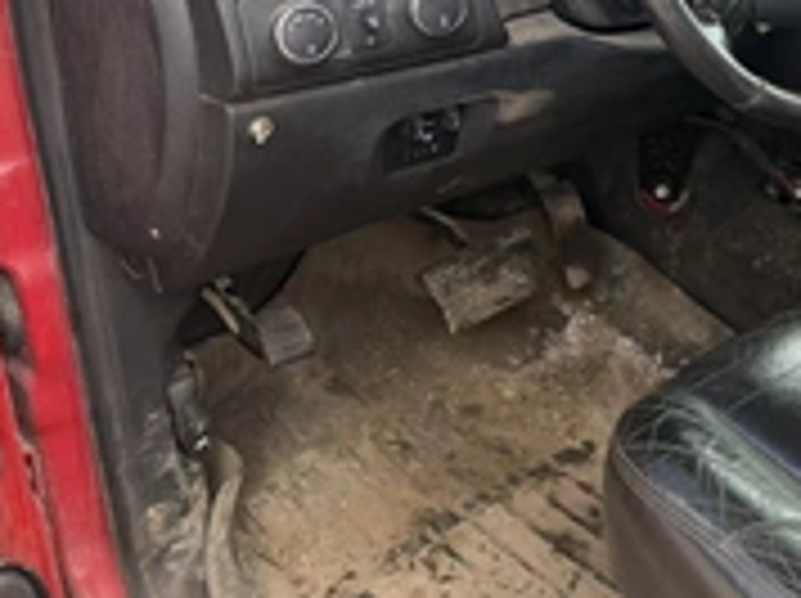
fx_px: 1248
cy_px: 90
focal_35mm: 54
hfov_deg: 32.1
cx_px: 846
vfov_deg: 26.3
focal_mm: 6.76
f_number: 1.78
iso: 100
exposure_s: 1/504
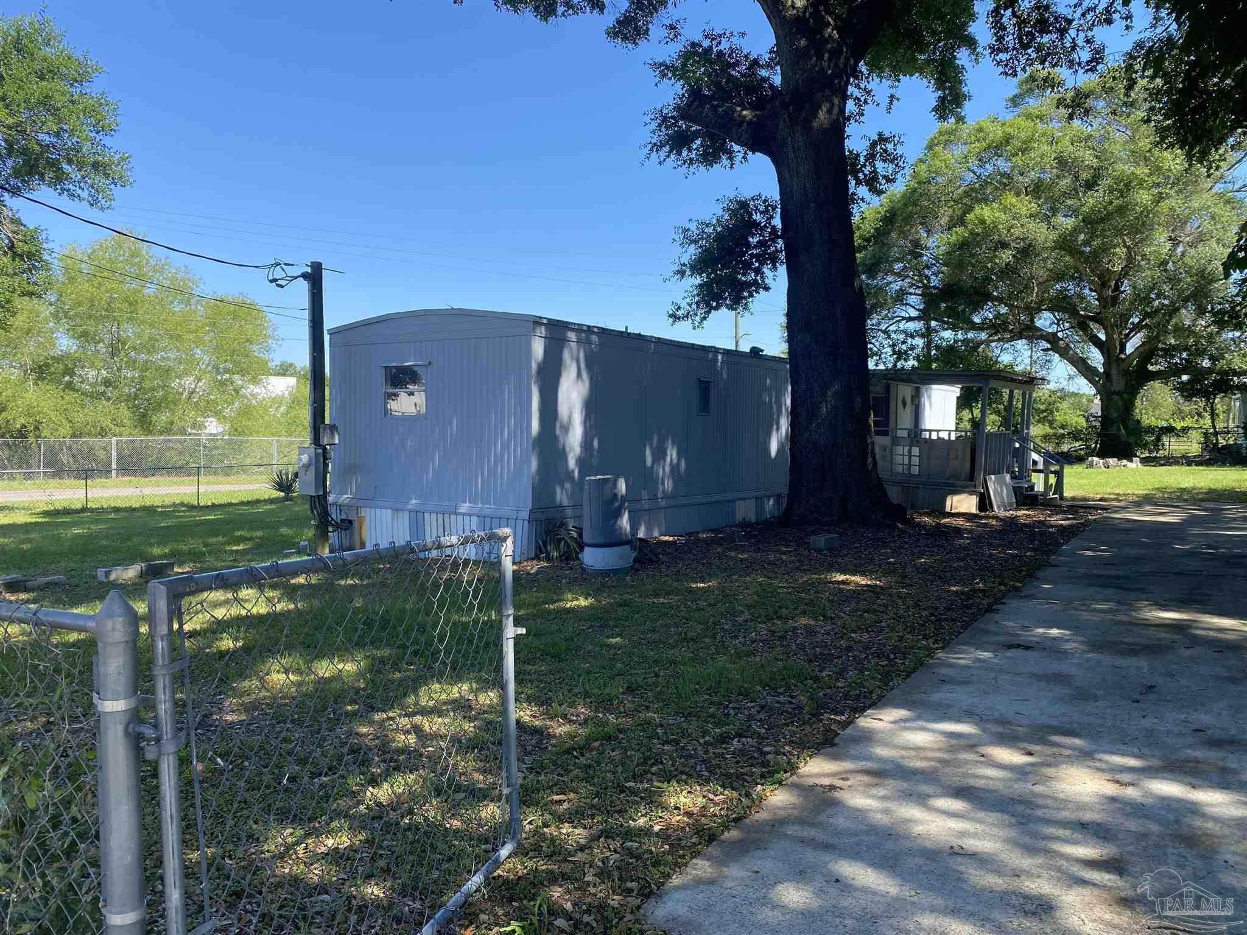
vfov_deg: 53.1
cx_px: 624
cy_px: 468
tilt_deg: -3.6
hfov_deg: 67.3
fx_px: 937
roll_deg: -0.6
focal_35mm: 26
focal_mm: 4.25
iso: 32
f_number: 1.8
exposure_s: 1/927
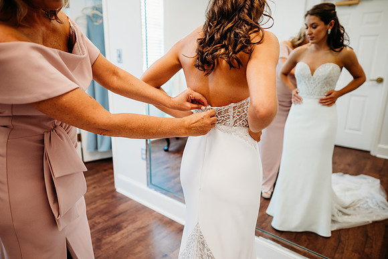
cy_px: 130
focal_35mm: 24
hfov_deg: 73.7
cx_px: 194
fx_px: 259
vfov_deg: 53.2
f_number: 2.5
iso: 320
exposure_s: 1/160
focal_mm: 24
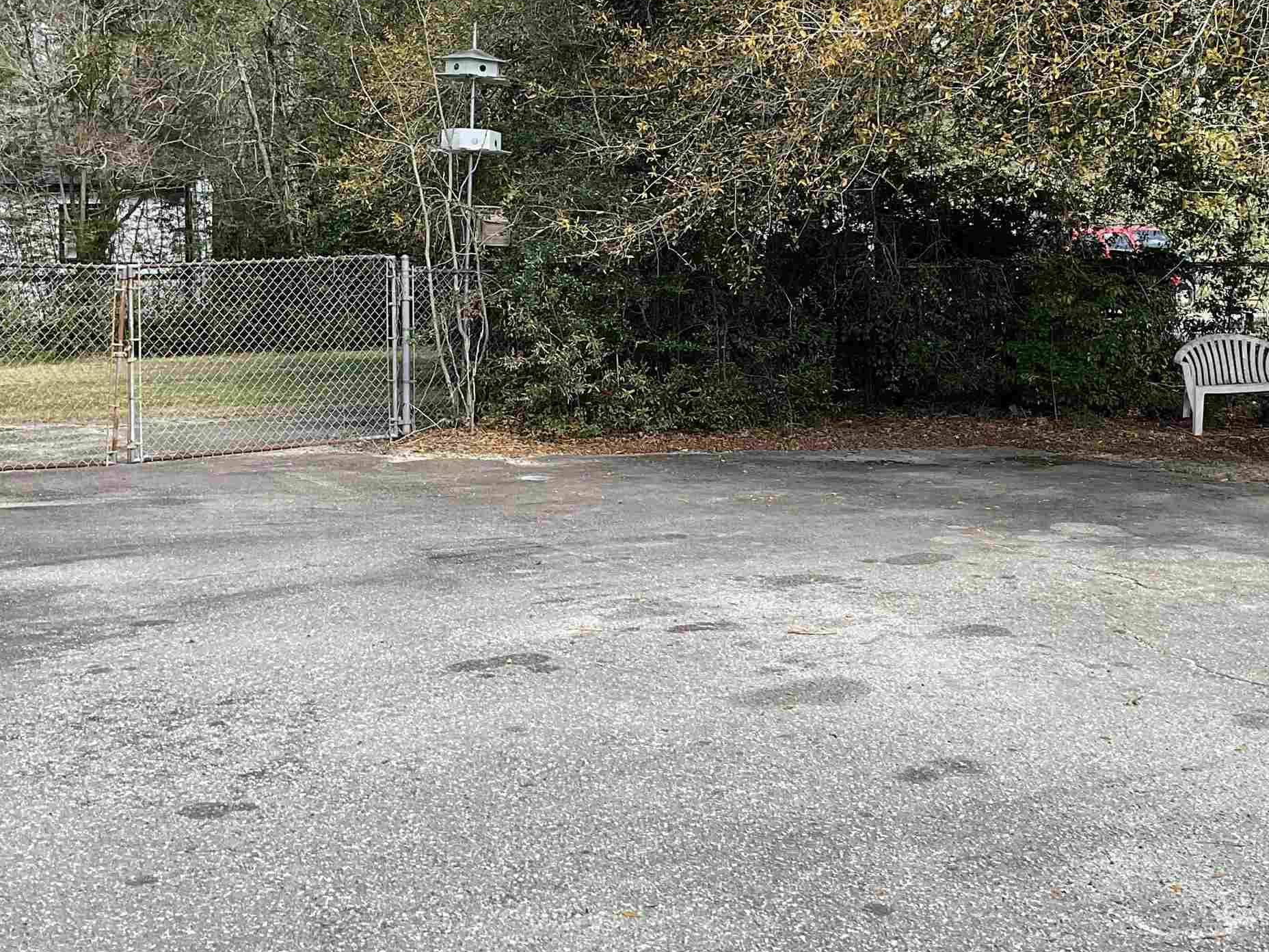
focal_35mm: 48
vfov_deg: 29.8
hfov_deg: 39.5
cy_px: 242
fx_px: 1760
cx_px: 766
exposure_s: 1/478
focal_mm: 3
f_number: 1.8
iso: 16
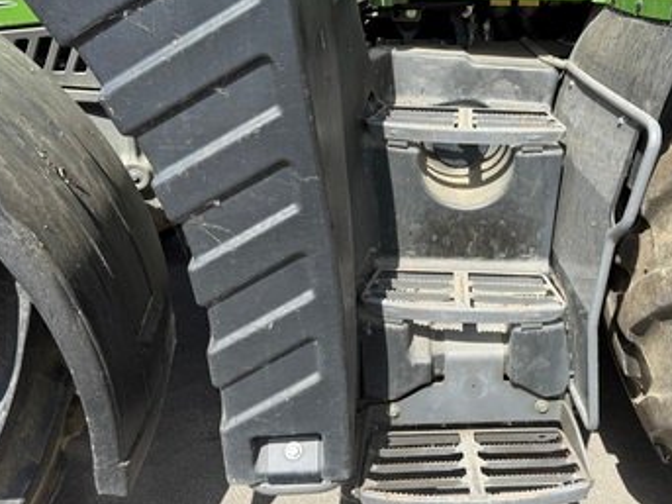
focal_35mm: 35
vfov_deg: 40.5
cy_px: 201
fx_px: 679
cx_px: 413
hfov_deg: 52.2
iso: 80
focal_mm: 6.76
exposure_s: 1/1949
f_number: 1.78
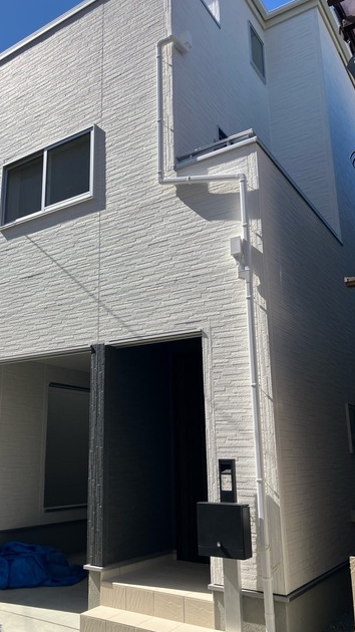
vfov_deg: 62.6
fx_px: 519
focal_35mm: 31
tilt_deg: +16.6
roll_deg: +0.2
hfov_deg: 37.4
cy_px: 317
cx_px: 122
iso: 32
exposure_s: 1/1675
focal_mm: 3.99
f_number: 1.8
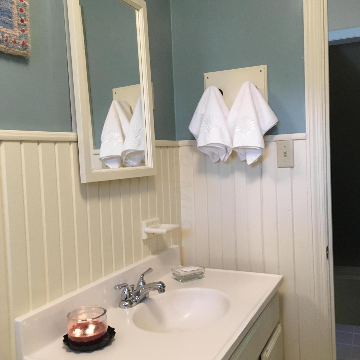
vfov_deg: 47.2
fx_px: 412
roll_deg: +2.8
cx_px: 182
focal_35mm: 35
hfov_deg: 47.2
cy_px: 182
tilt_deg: -3.9
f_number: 2.2
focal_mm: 4.15
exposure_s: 1/30
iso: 160
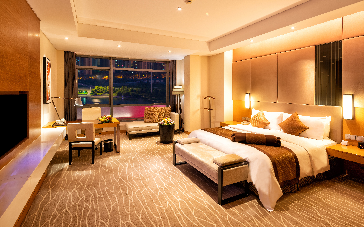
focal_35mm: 18
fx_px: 179
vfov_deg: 65.0
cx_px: 185
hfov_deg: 91.1
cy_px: 109
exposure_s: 2.5
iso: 100
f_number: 11
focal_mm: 17
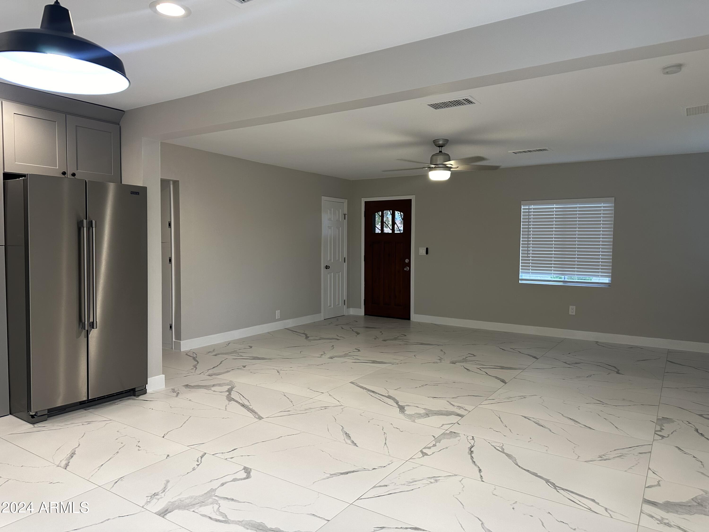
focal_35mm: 24
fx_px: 492
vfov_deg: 56.8
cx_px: 354
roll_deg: -1.1
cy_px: 266
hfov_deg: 71.6
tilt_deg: -3.7
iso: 160
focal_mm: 6.86
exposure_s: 1/120
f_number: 1.78
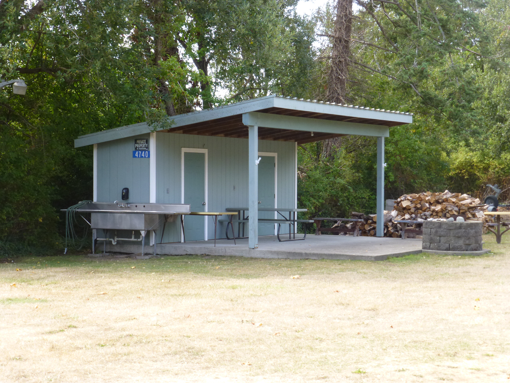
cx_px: 255
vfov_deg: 18.7
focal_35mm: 79
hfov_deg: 24.7
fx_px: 1164
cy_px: 192
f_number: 5.1
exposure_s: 1/125
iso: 200
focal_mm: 14.2
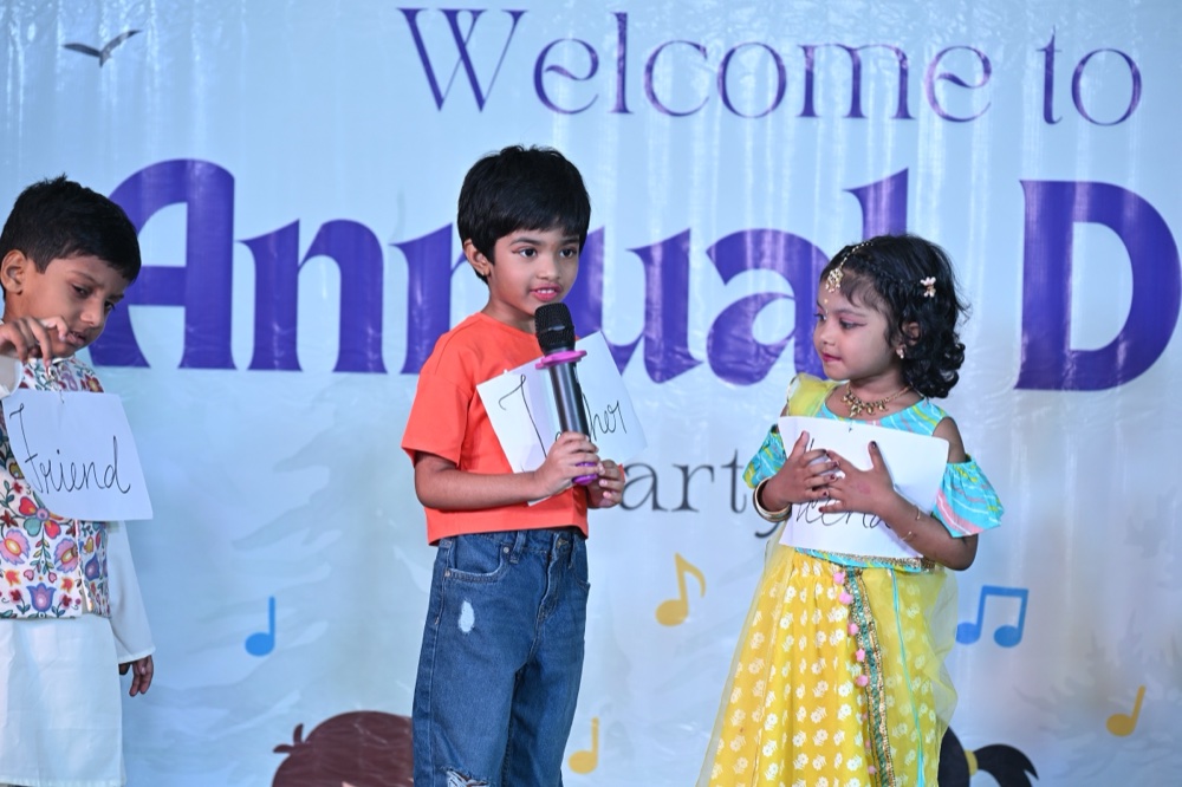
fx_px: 3249
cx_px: 591
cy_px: 394
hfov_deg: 20.6
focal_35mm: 99
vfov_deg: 13.8
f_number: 4
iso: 250
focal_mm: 99
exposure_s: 1/160
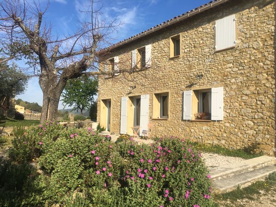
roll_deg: +0.1
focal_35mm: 29
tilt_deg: +3.2
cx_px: 138
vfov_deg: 48.2
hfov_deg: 61.7
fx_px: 231
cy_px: 104
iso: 25
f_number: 2.2
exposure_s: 1/1538
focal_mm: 4.15
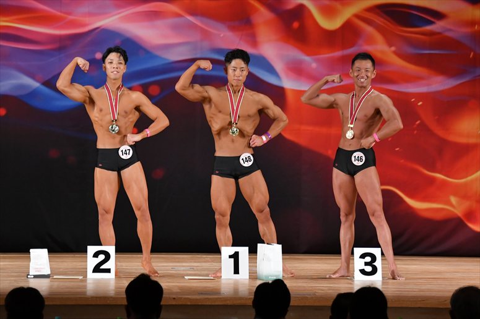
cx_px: 240
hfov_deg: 10.2
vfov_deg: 6.8
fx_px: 2692
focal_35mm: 202
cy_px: 160
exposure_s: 1/400
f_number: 5.6
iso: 3200
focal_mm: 135
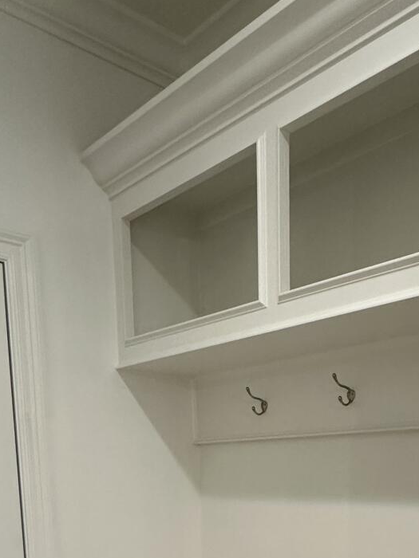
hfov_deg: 35.8
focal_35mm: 40
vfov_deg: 39.7
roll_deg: +0.8
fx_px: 646
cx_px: 251
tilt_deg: -11.0
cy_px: 589
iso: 250
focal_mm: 2.22
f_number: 2.2
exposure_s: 1/120
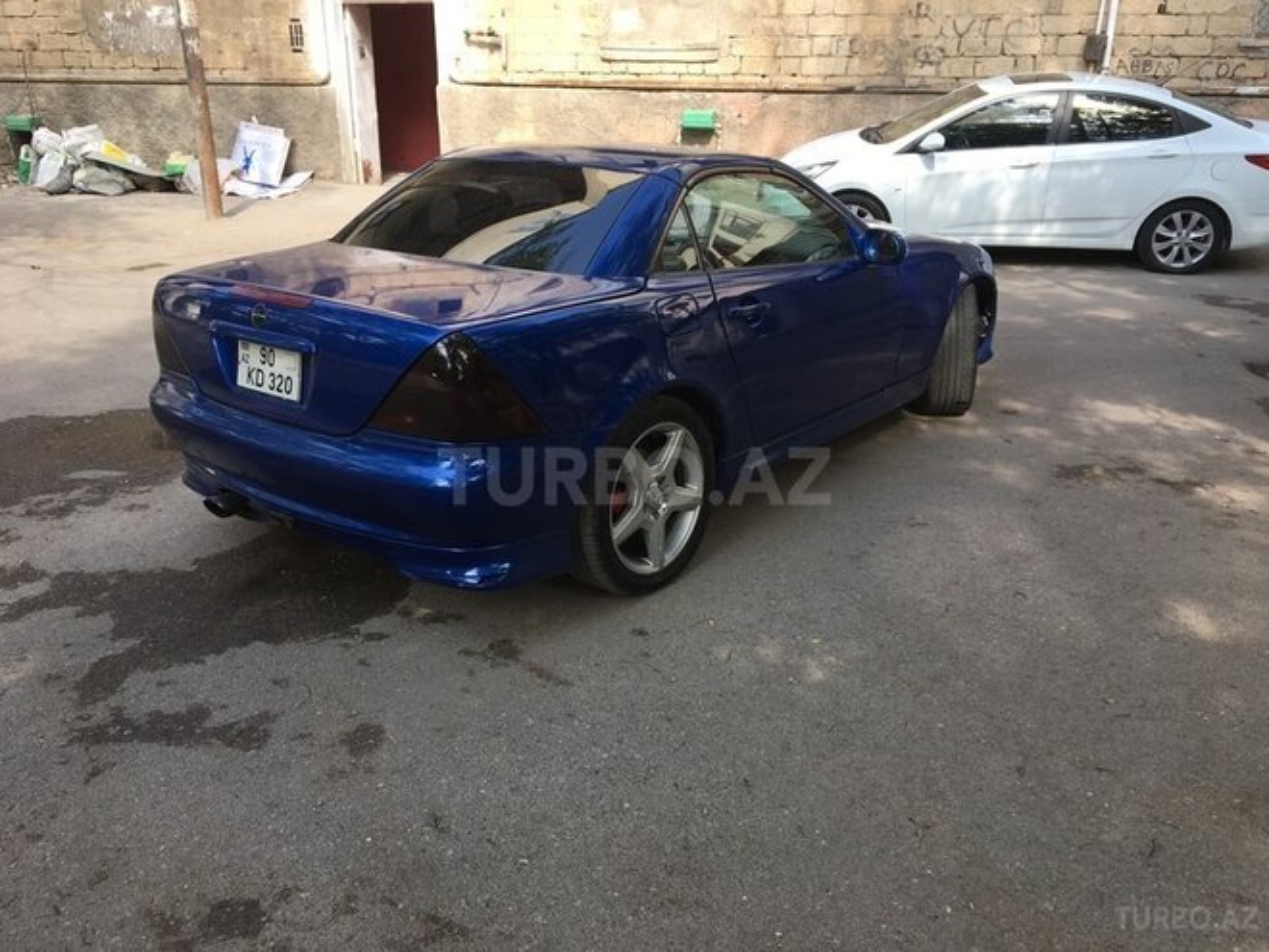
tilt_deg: -19.0
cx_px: 634
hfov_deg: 61.7
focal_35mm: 29
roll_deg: -1.0
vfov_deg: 48.2
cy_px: 476
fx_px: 1063
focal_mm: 4.15
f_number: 2.2
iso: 25
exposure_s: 1/253
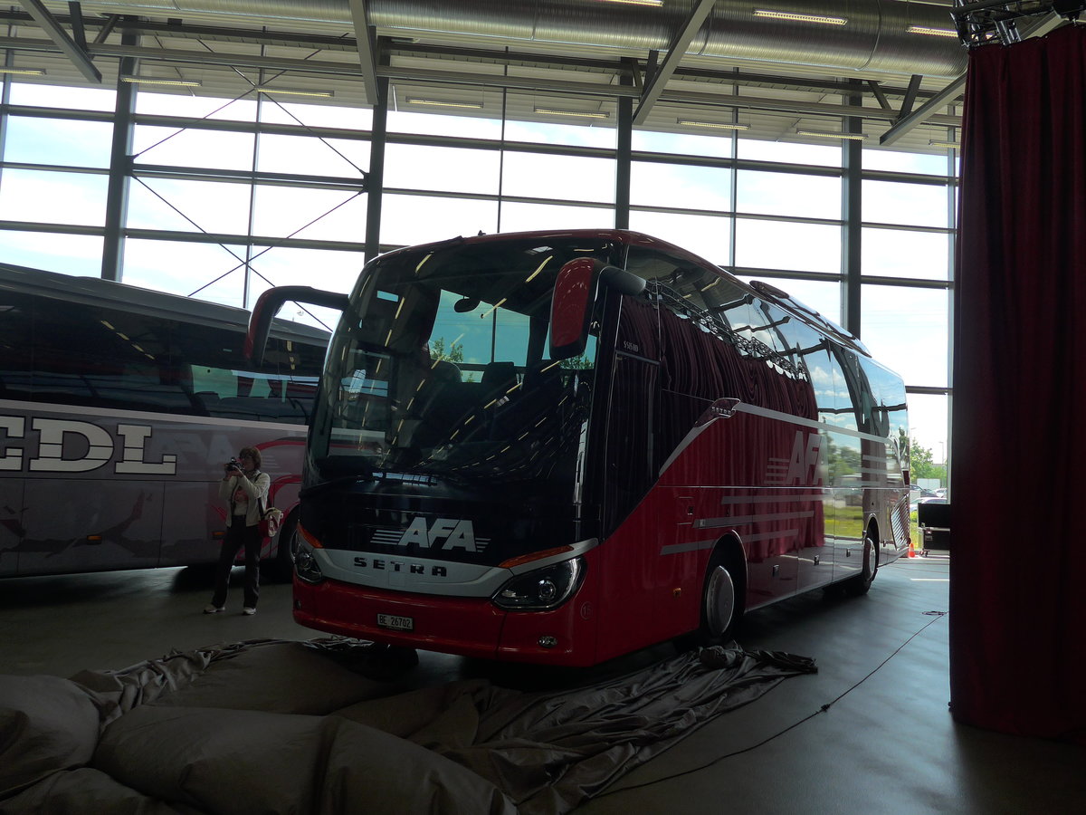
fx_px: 910
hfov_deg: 61.7
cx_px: 543
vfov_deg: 48.2
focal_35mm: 29
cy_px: 408
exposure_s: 1/500
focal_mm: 6
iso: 125
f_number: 2.8
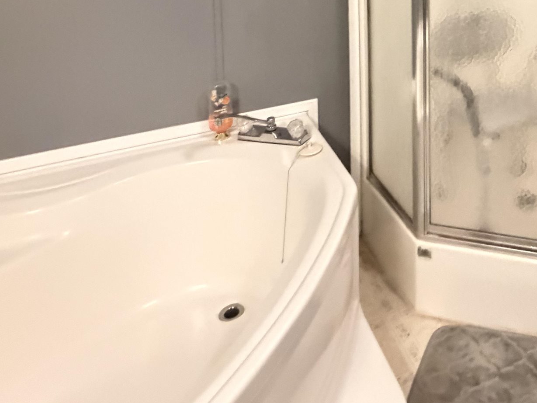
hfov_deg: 48.0
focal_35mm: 35
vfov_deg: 33.8
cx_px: 468
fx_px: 543
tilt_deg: -2.1
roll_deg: +1.2
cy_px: -67
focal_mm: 2.22
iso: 1250
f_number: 2.2
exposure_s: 1/40
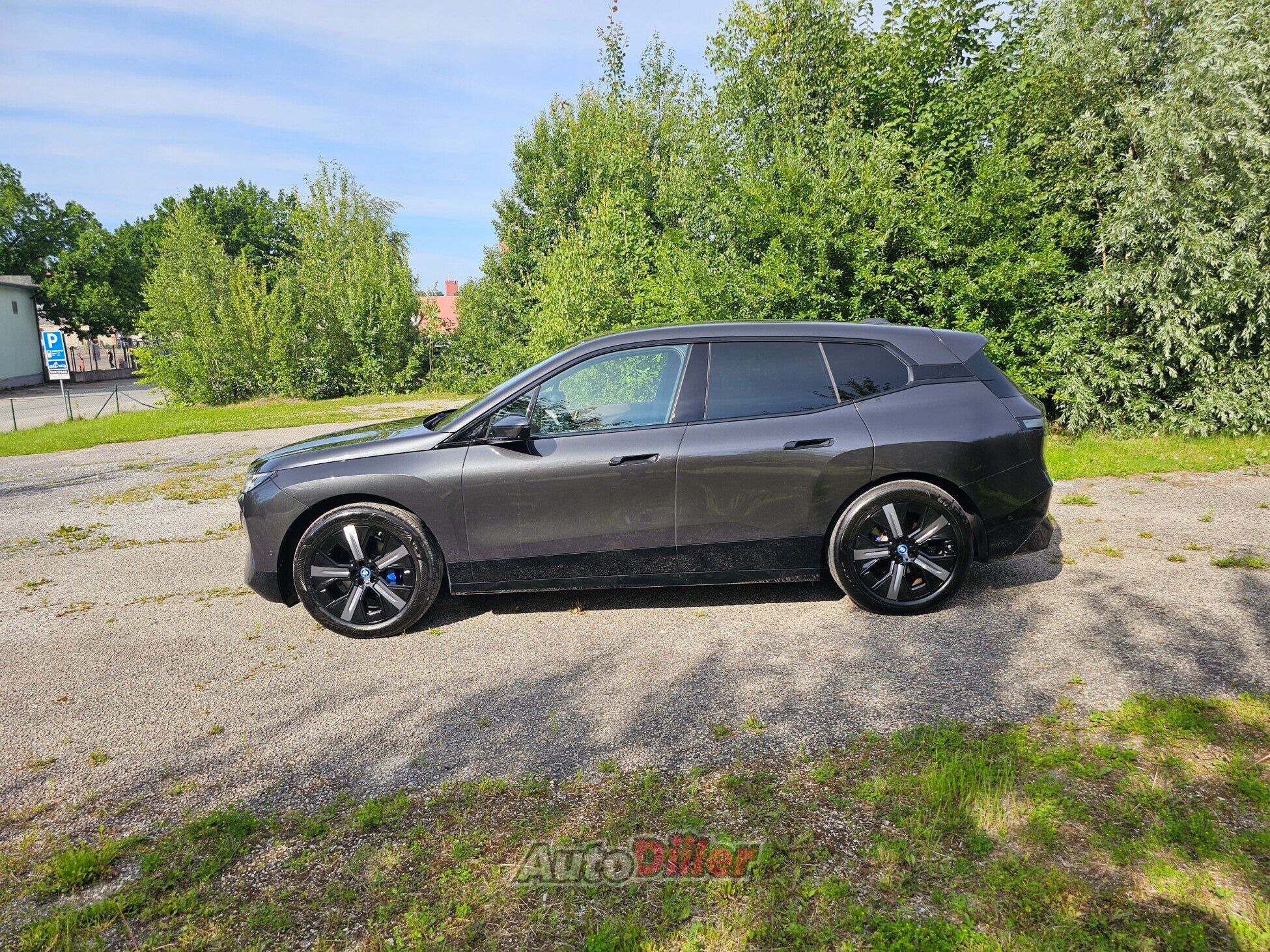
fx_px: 844
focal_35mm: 23
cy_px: 476
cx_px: 635
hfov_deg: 73.9
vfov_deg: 58.9
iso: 10
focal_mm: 6.3
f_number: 1.7
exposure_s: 1/458
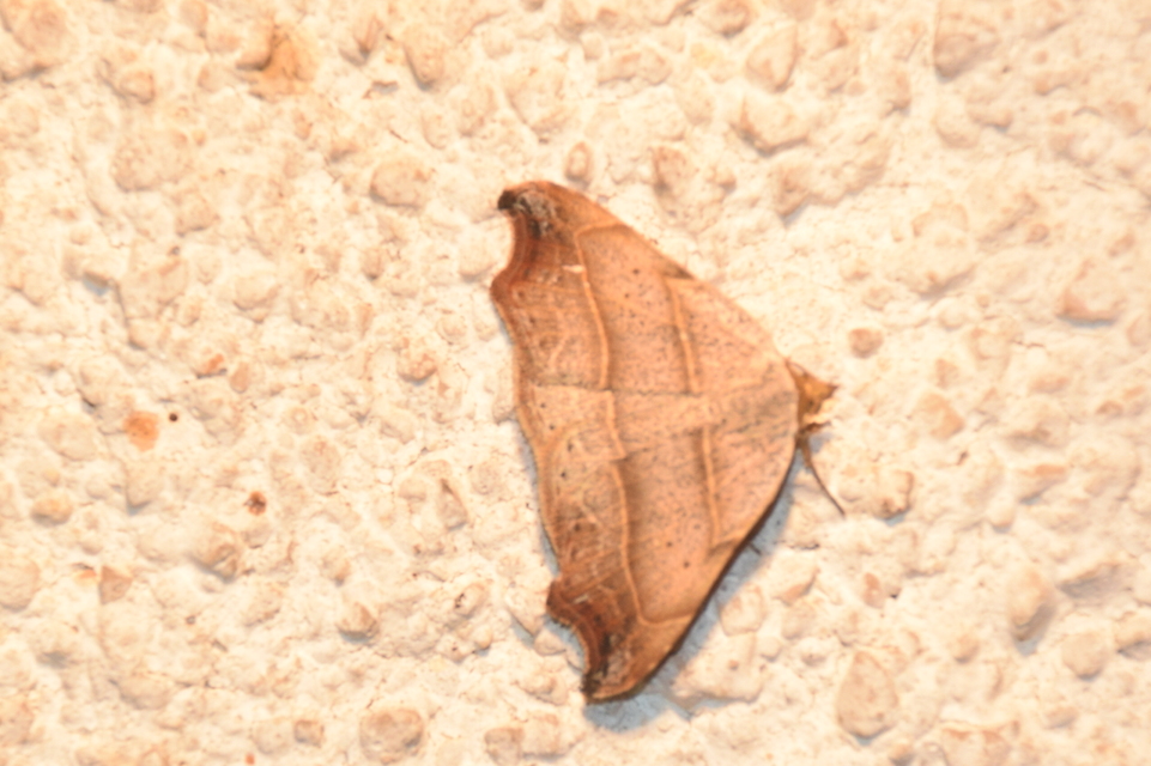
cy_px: 383
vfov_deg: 6.5
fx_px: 6711
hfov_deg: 9.8
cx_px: 576
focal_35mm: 210
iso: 320
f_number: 7.1
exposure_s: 1/200
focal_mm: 140
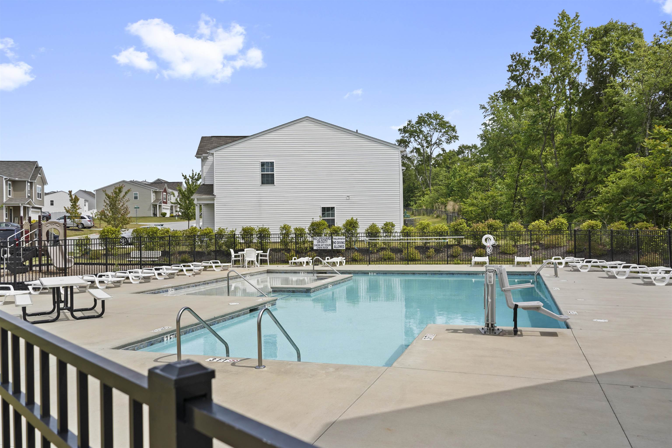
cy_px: 224
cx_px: 336
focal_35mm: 28
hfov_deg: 65.5
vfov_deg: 46.4
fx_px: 523
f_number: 8
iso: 200
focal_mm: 28
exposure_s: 1/200
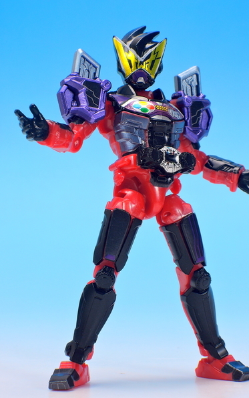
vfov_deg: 16.3
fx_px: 1388
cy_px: 198
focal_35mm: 128
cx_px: 137
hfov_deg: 10.2
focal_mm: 25.5
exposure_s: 1/1.6
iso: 80
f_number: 7.1
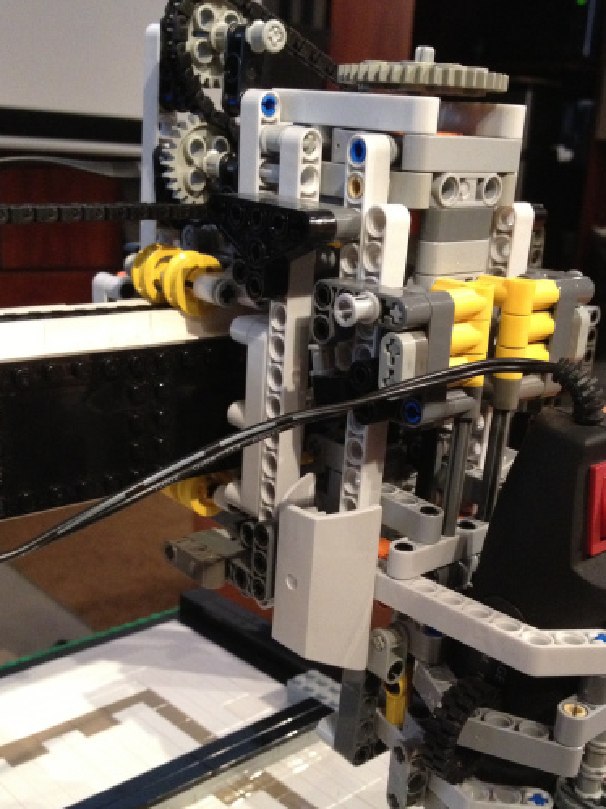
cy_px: 489
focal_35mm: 43
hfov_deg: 33.6
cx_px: 313
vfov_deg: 43.6
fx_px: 1004
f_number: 2.4
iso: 400
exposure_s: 1/20
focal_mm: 4.28
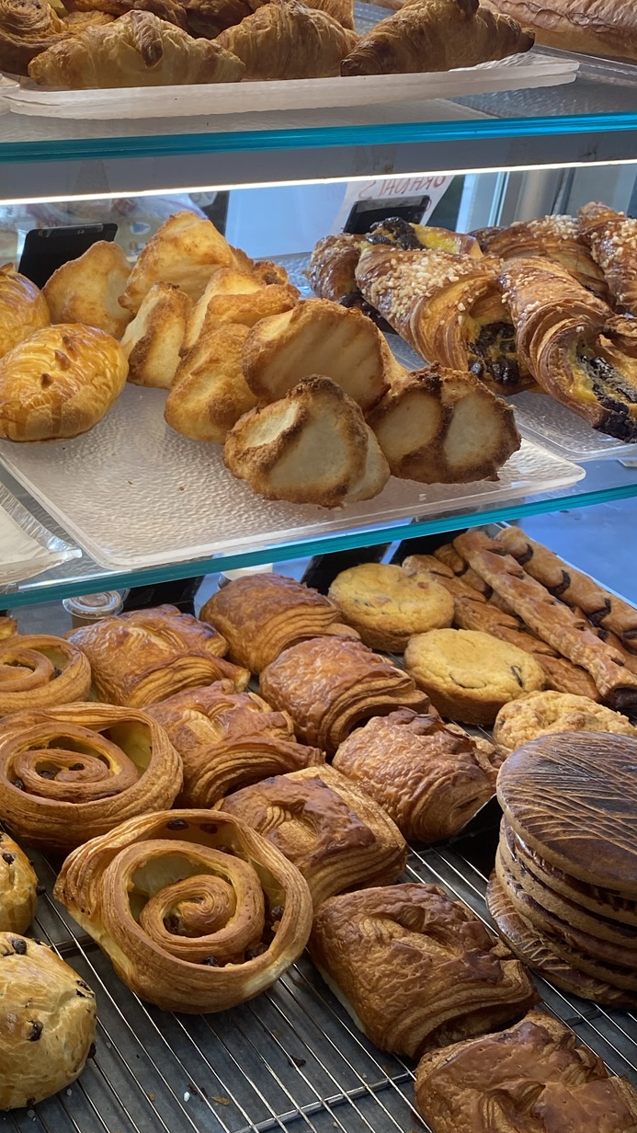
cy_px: 620
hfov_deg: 25.0
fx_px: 1381
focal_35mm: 46
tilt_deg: -29.2
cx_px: 41
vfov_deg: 44.5
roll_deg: -4.9
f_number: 1.8
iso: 32
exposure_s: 1/161
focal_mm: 4.25
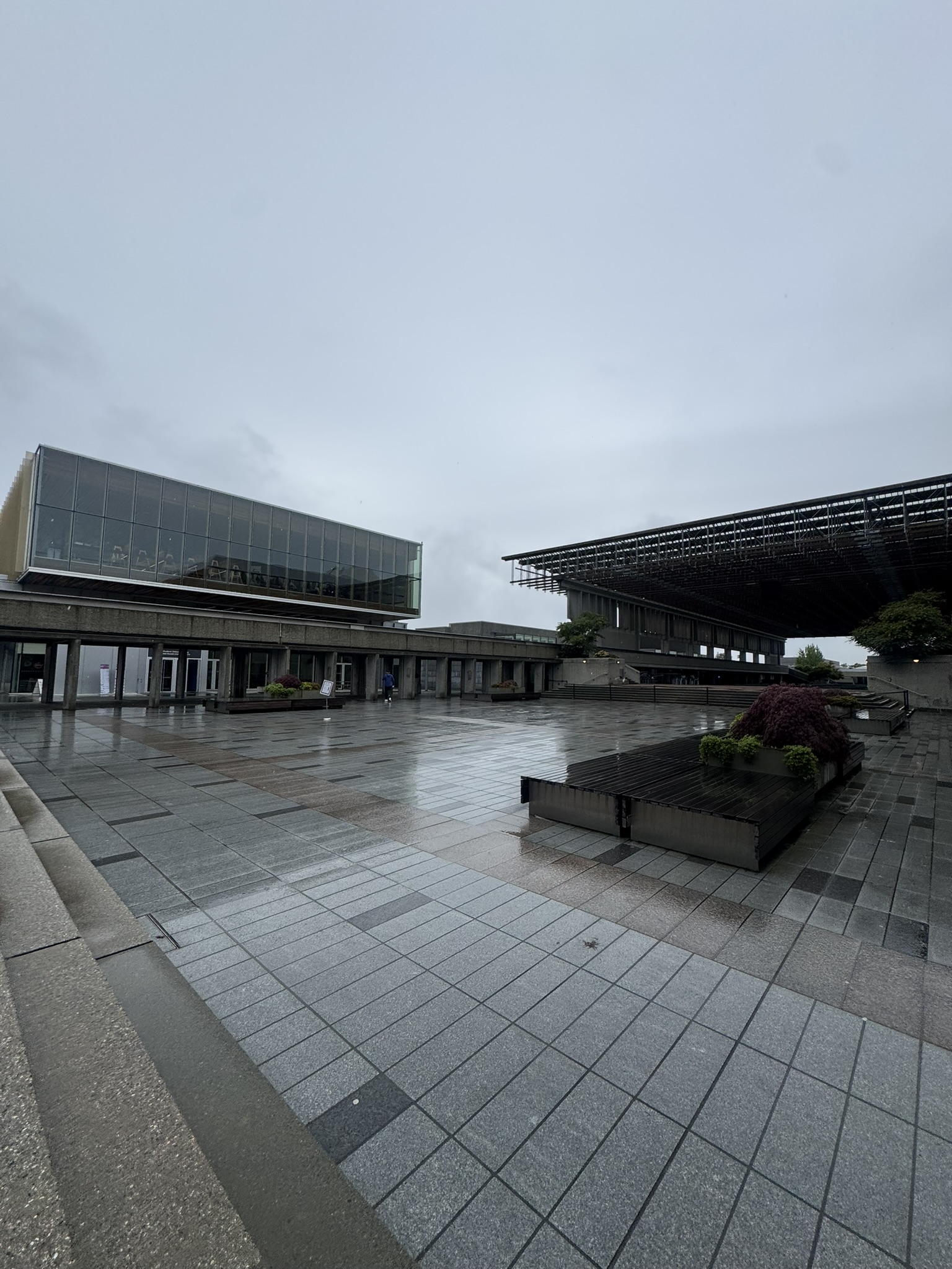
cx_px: 476
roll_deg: +2.2
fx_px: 513
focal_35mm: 14
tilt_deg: +7.4
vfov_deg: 102.1
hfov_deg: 85.7
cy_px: 634
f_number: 2.2
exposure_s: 1/1927
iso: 50
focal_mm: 2.22
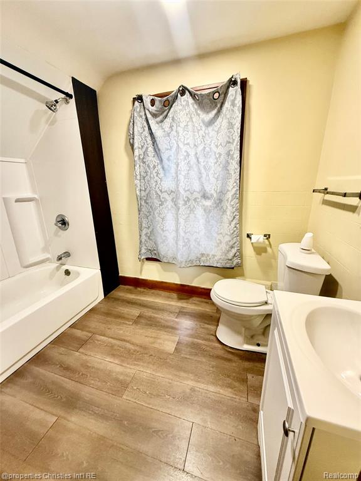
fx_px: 195
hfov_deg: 85.7
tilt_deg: -15.0
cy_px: 240
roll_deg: +0.9
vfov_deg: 102.1
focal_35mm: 14
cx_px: 180
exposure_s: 1/120
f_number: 2.2
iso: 320
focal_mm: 2.22
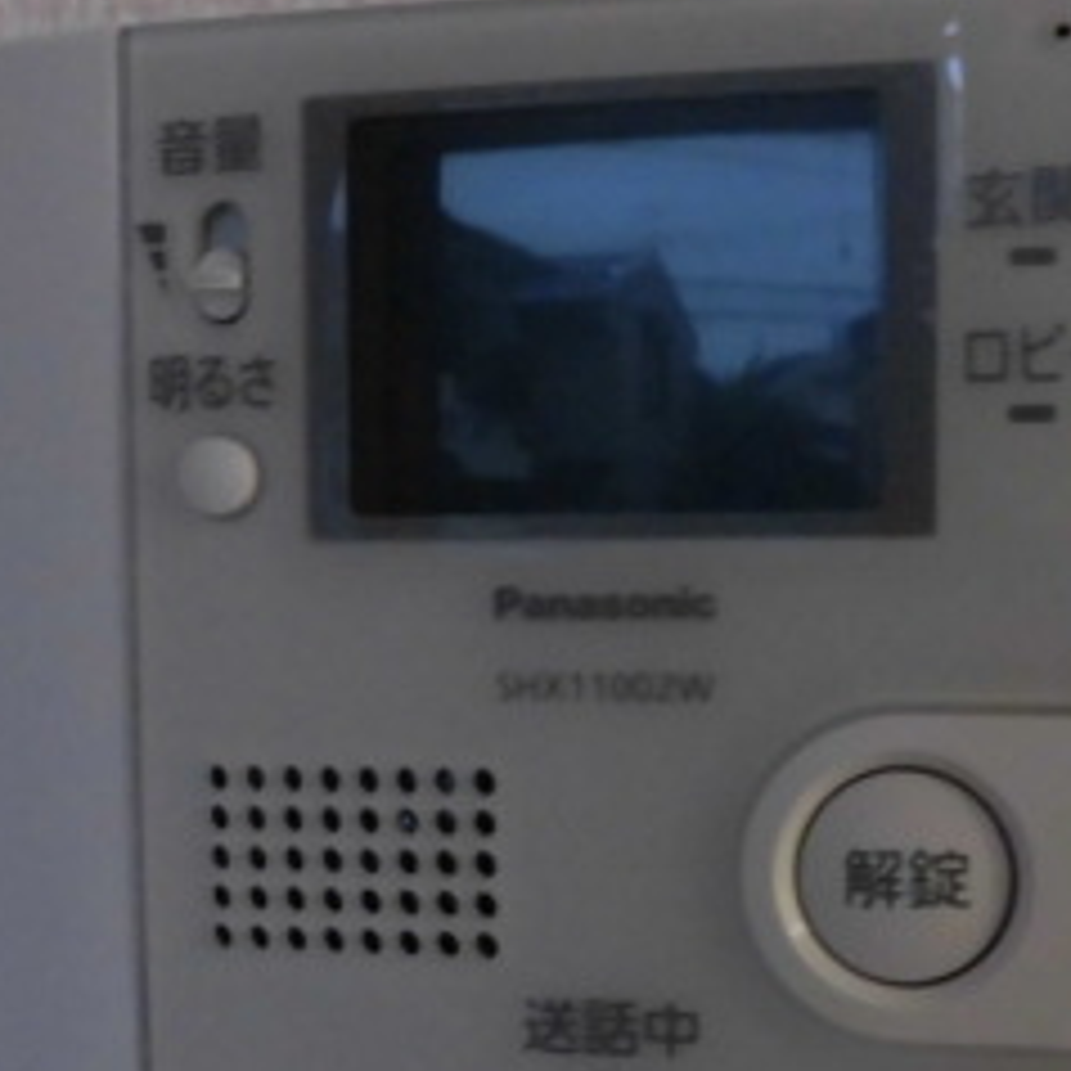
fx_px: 1995
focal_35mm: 57
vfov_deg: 29.9
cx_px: 688
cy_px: 684
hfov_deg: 29.9
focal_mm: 4.3
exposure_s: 1/30
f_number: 3.1
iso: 320
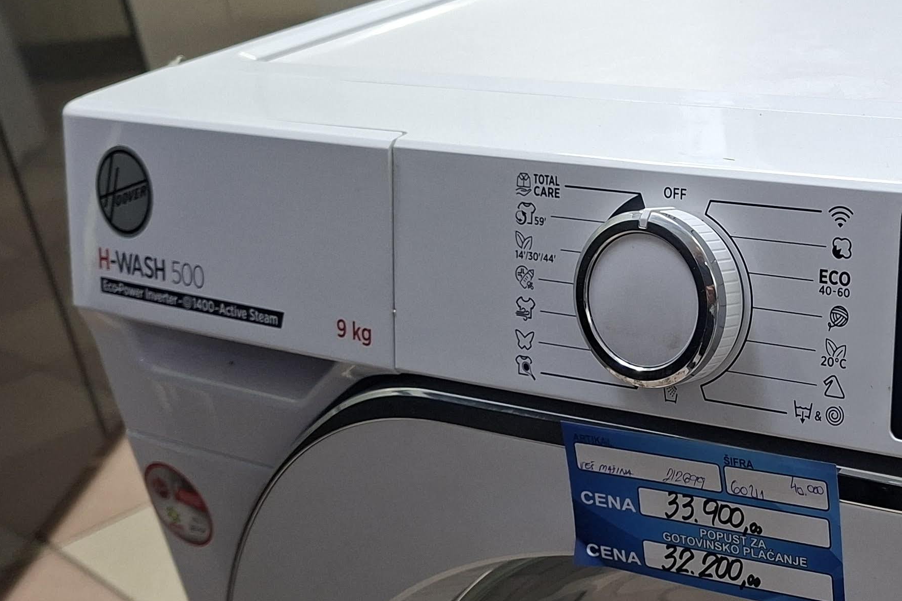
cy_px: 359
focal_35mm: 54
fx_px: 1353
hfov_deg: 33.7
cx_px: 902
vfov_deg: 25.0
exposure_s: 1/50
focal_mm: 5.54
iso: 160
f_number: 1.8
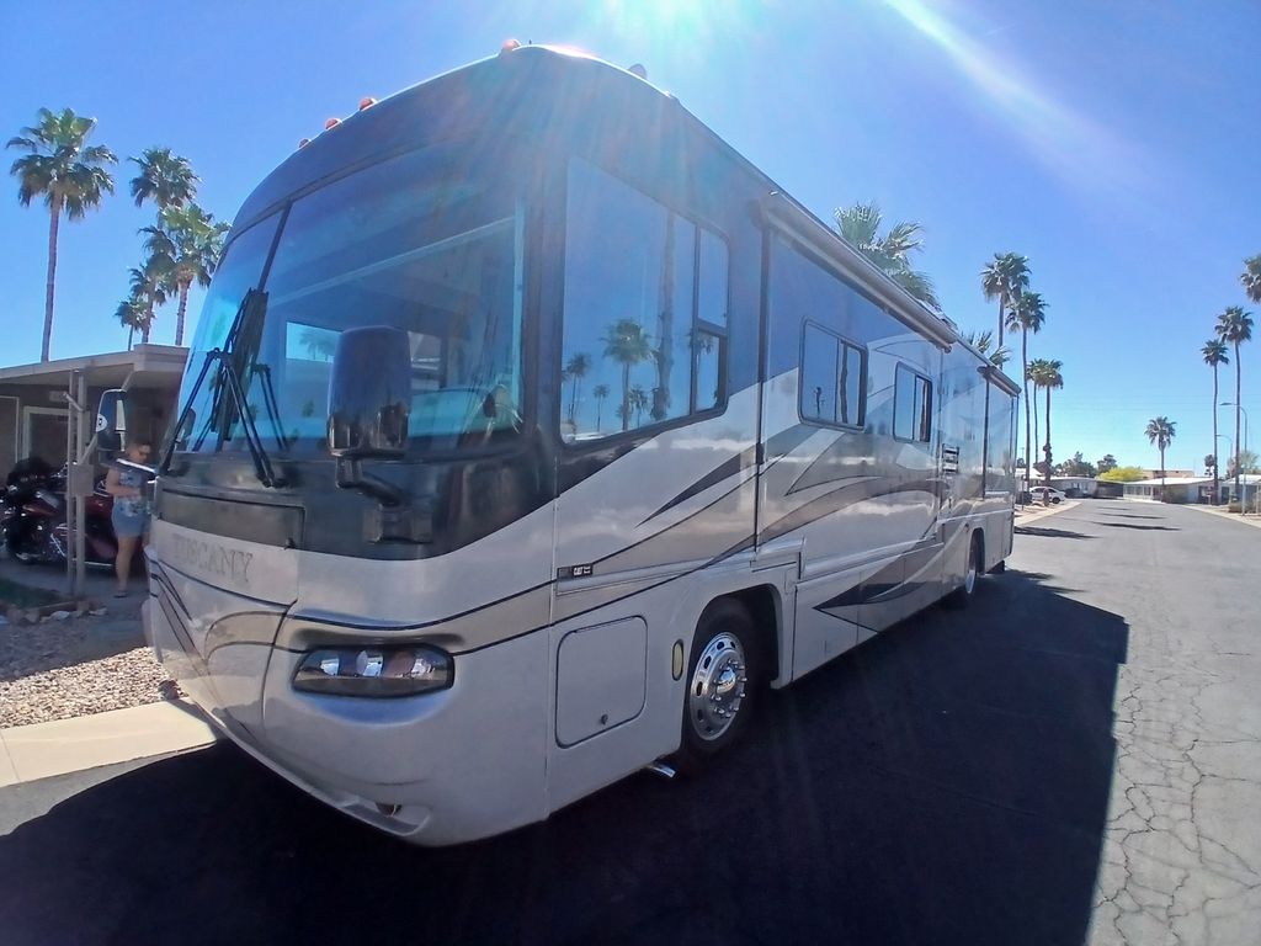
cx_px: 630
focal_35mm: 17
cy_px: 473
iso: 50
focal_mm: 1.4
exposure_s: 1/1110
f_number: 2.2
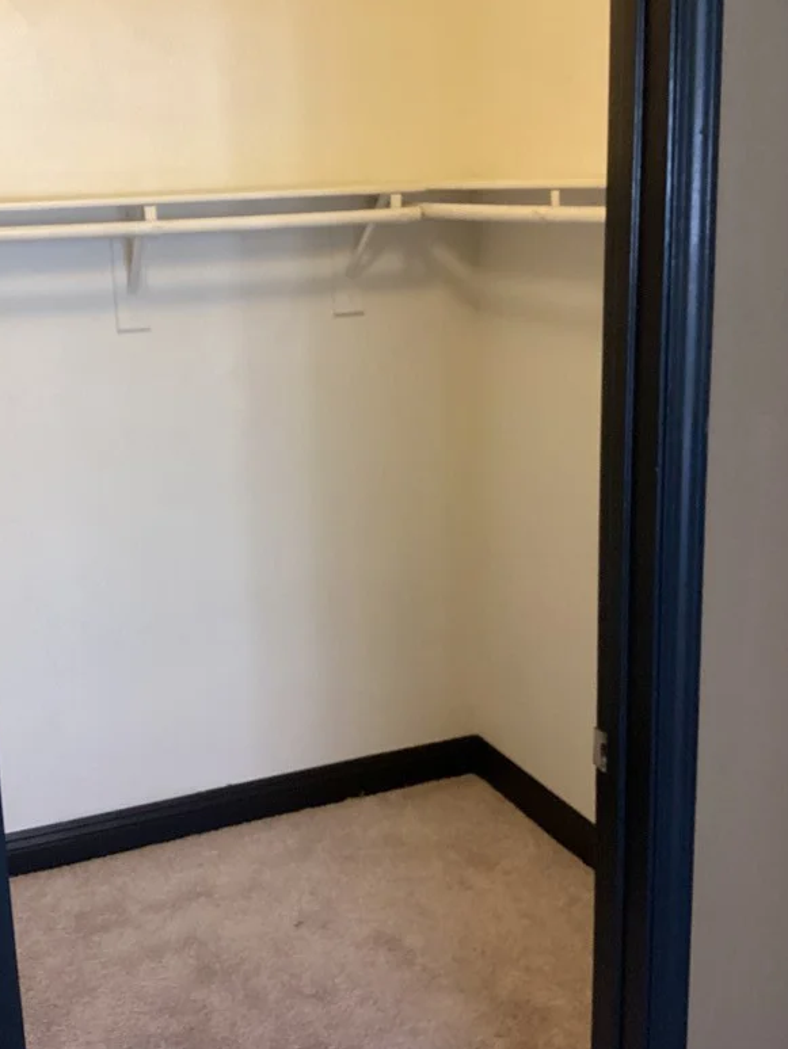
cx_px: 282
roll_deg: +2.0
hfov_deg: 34.9
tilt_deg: -14.5
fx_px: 1244
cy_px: 472
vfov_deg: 45.7
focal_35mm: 41
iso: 320
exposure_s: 1/40
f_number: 2.4
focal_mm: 3.3
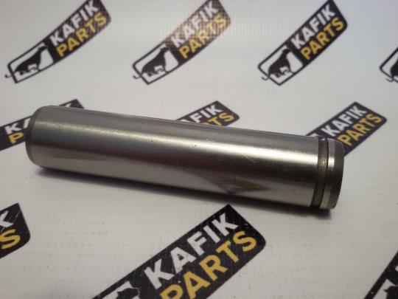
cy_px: 150
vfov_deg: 45.4
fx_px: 356
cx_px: 199
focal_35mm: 31
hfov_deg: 58.4
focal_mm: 2.93
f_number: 2.4
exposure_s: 1/33
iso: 40
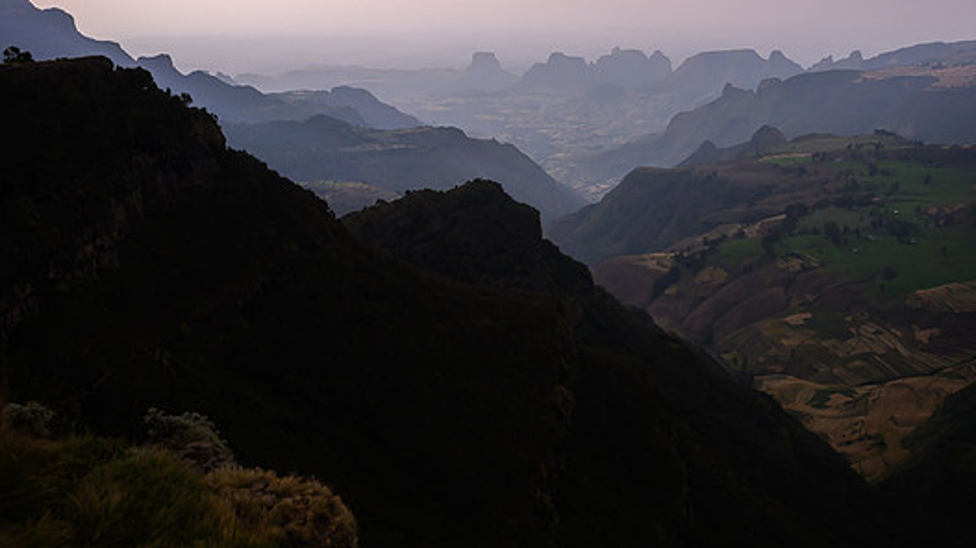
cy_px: 194
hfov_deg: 58.0
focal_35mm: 34
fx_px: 880
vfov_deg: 34.4
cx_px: 506
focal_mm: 29.5
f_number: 4
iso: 1600
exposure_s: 1/60
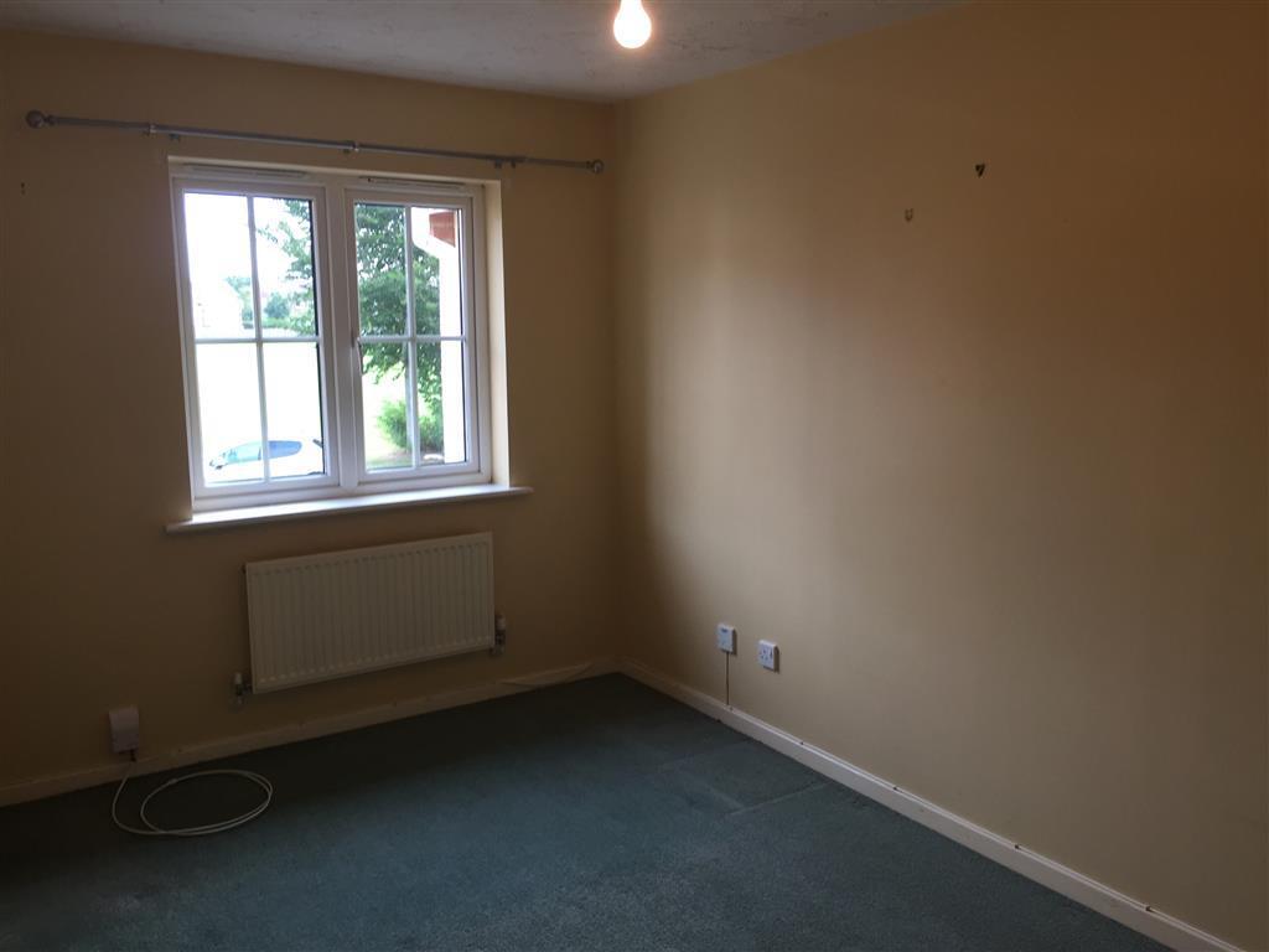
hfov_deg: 61.7
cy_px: 476
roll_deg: +0.0
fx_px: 1063
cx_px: 634
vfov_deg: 48.2
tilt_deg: -9.9
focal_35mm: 29
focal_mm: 4.15
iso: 40
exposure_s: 1/50
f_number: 2.2
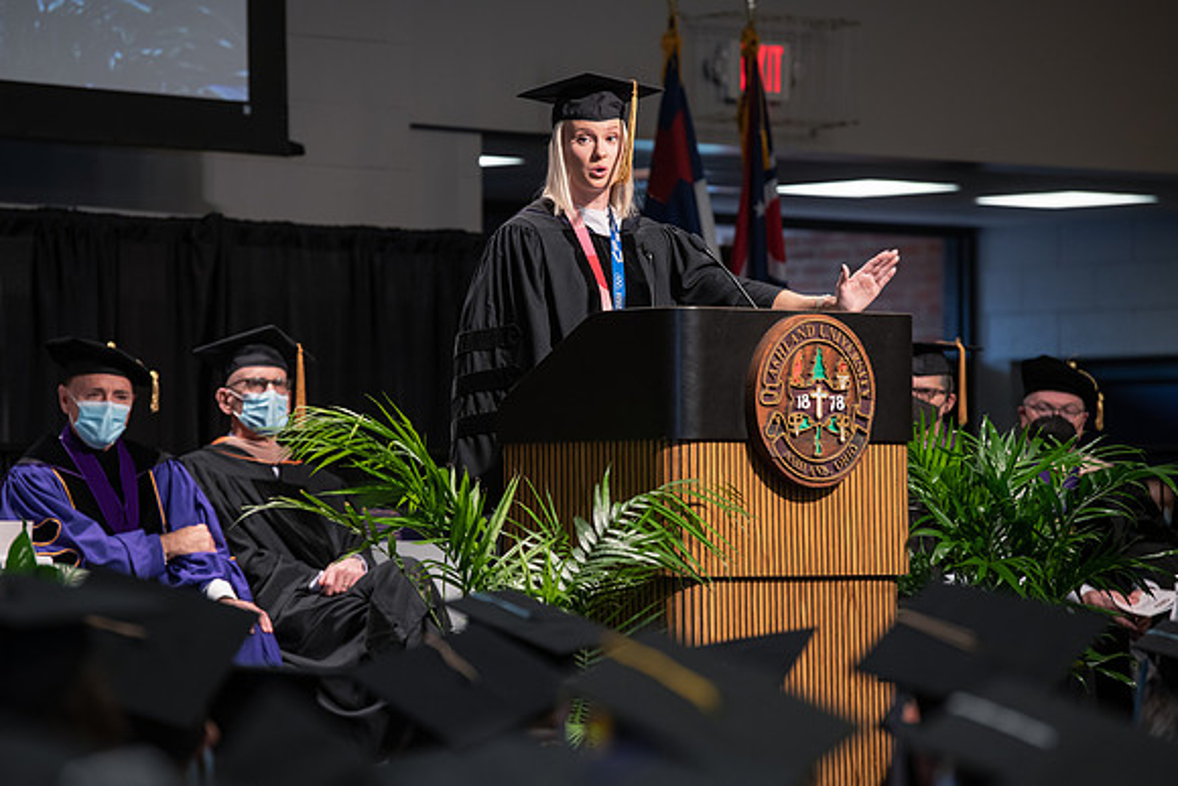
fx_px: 6055
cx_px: 589
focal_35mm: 185
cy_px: 393
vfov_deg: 7.4
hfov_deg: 11.1
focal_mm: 185
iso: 800
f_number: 4.5
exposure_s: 1/200
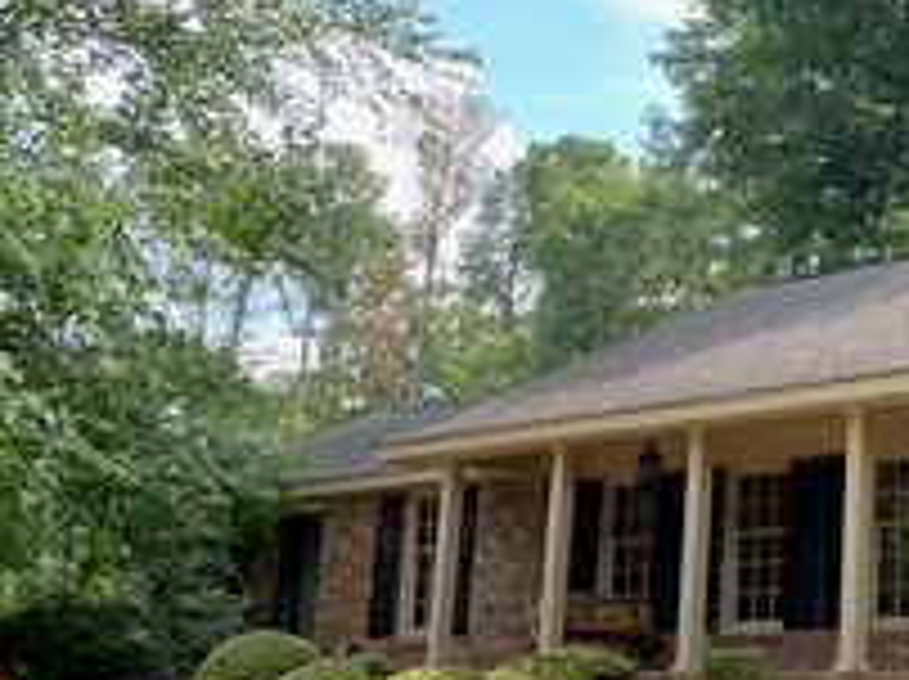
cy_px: 363
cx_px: 972
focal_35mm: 62
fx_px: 1626
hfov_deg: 28.6
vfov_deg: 23.6
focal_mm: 5.1
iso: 50
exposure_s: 1/373
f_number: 1.6
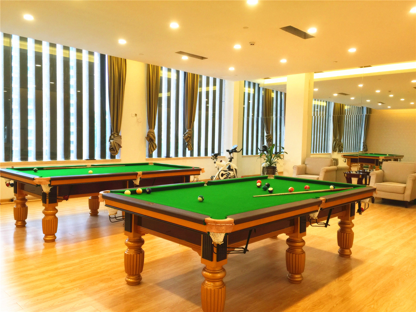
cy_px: 156
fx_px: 349
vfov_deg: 48.2
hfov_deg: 61.7
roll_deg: -2.9
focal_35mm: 29
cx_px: 208
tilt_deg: -4.2
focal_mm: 4.15
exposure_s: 1/33
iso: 50
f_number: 2.2
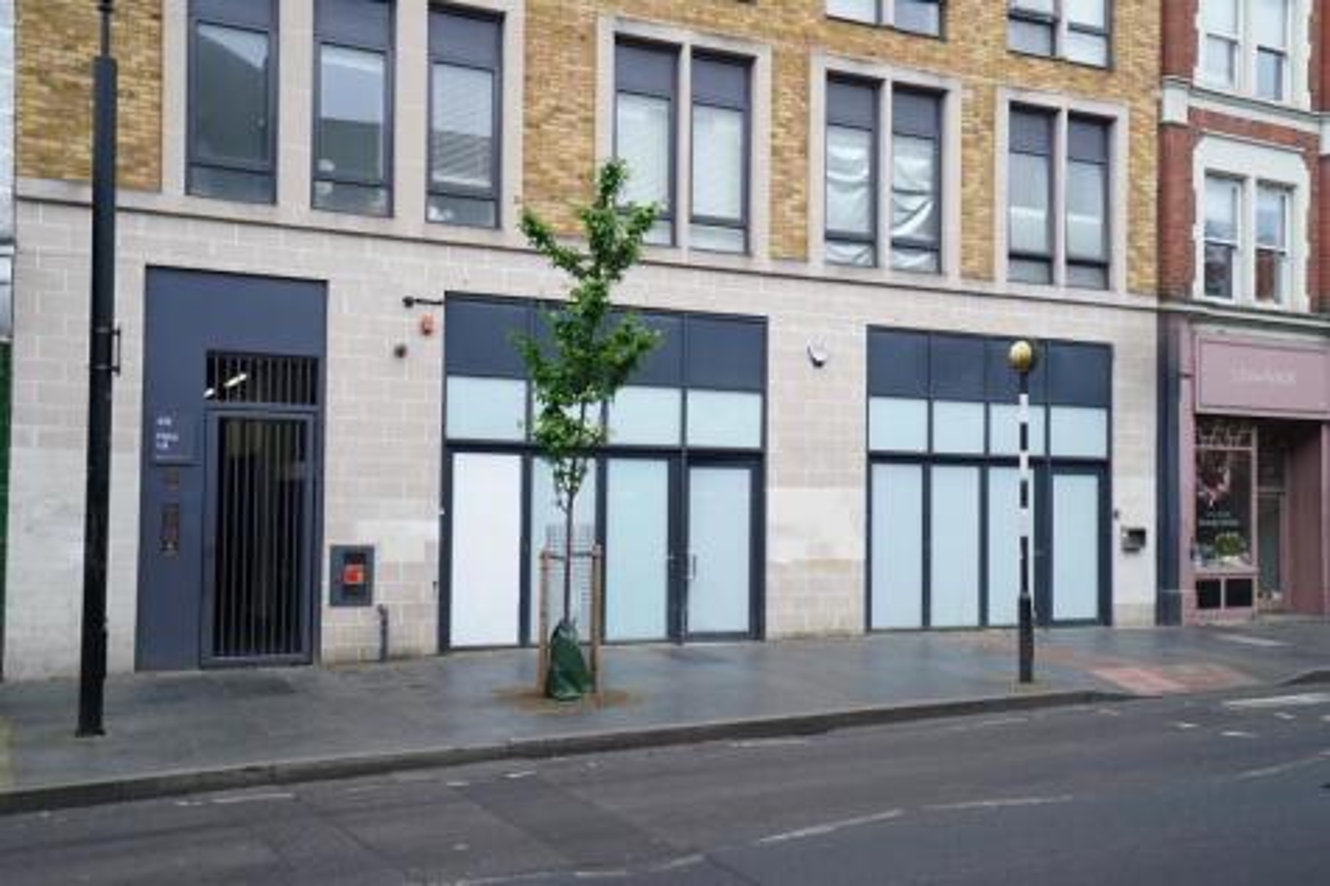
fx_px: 1256
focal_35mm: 34
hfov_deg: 55.8
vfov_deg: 38.9
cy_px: 443
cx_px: 665
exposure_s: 1/1667
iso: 1000
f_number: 4
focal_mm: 34
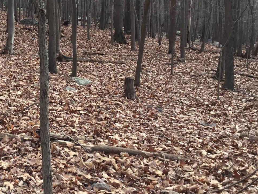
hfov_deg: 28.8
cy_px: 67
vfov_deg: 22.2
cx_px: 57
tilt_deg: -3.7
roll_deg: +2.5
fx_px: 492
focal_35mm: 66
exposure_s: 1/120
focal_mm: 3.3
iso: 25
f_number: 2.4
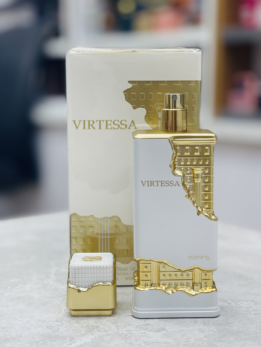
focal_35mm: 64
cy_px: 174
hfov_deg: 22.9
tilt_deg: -7.1
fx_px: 643
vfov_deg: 30.3
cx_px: 130
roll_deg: +0.1
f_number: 2.2
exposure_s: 1/100
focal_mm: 7.5
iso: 64
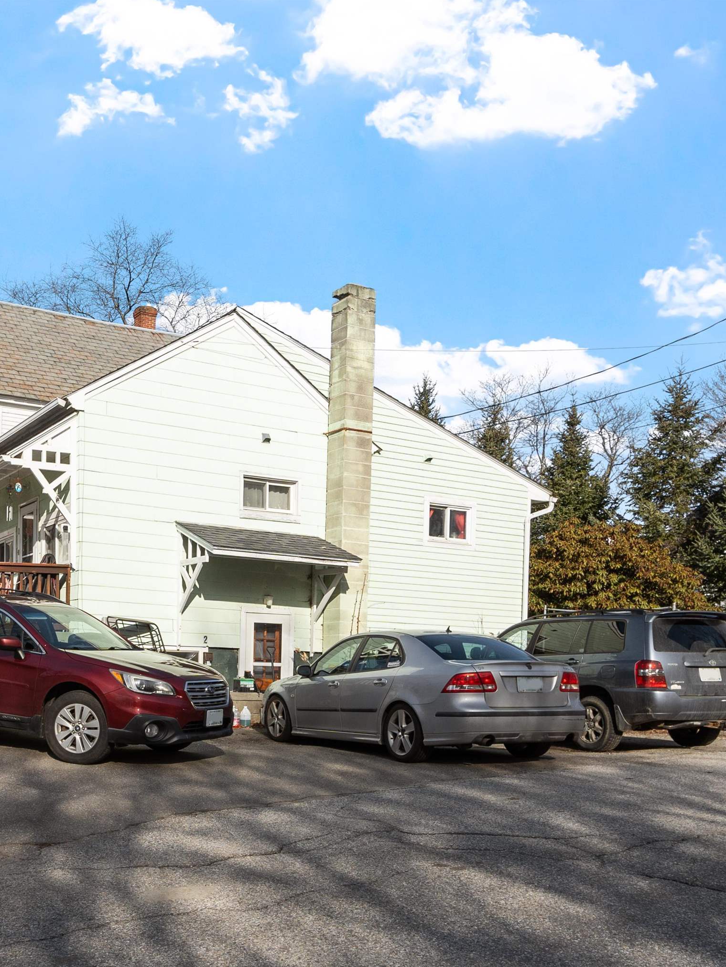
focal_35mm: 35
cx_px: 137
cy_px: 487
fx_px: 979
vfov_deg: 52.6
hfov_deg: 39.0
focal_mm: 16
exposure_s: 1/400
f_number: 8
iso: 100
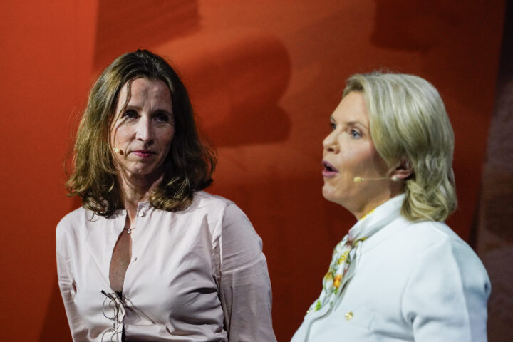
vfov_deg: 4.6
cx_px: 256
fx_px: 4275
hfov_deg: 6.9
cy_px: 171
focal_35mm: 300
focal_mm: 200
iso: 2500
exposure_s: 1/250
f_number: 5.6
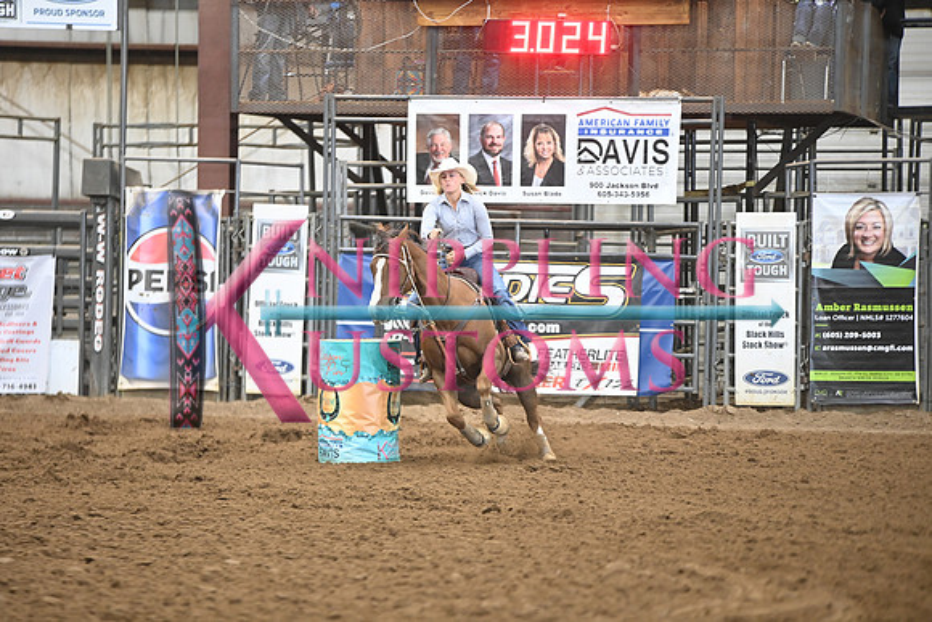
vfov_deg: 6.9
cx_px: 466
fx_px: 5179
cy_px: 311
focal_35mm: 200
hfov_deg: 10.3
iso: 3200
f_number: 2.8
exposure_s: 1/250
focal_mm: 200
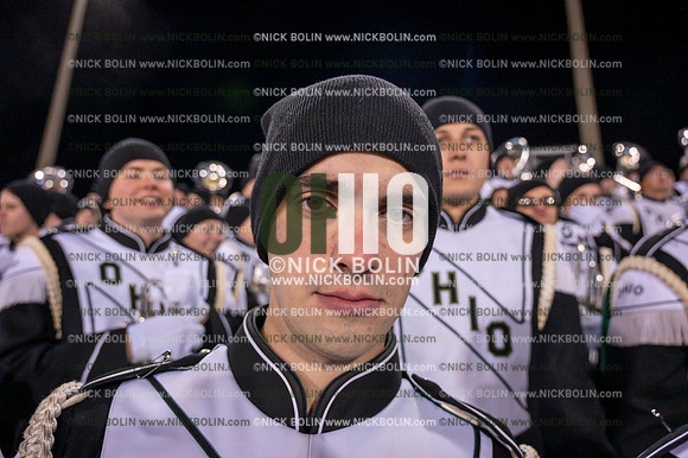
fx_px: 458
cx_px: 344
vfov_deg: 53.1
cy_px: 229
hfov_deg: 73.8
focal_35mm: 24
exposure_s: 1/640
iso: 5000
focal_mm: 24
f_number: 4.5
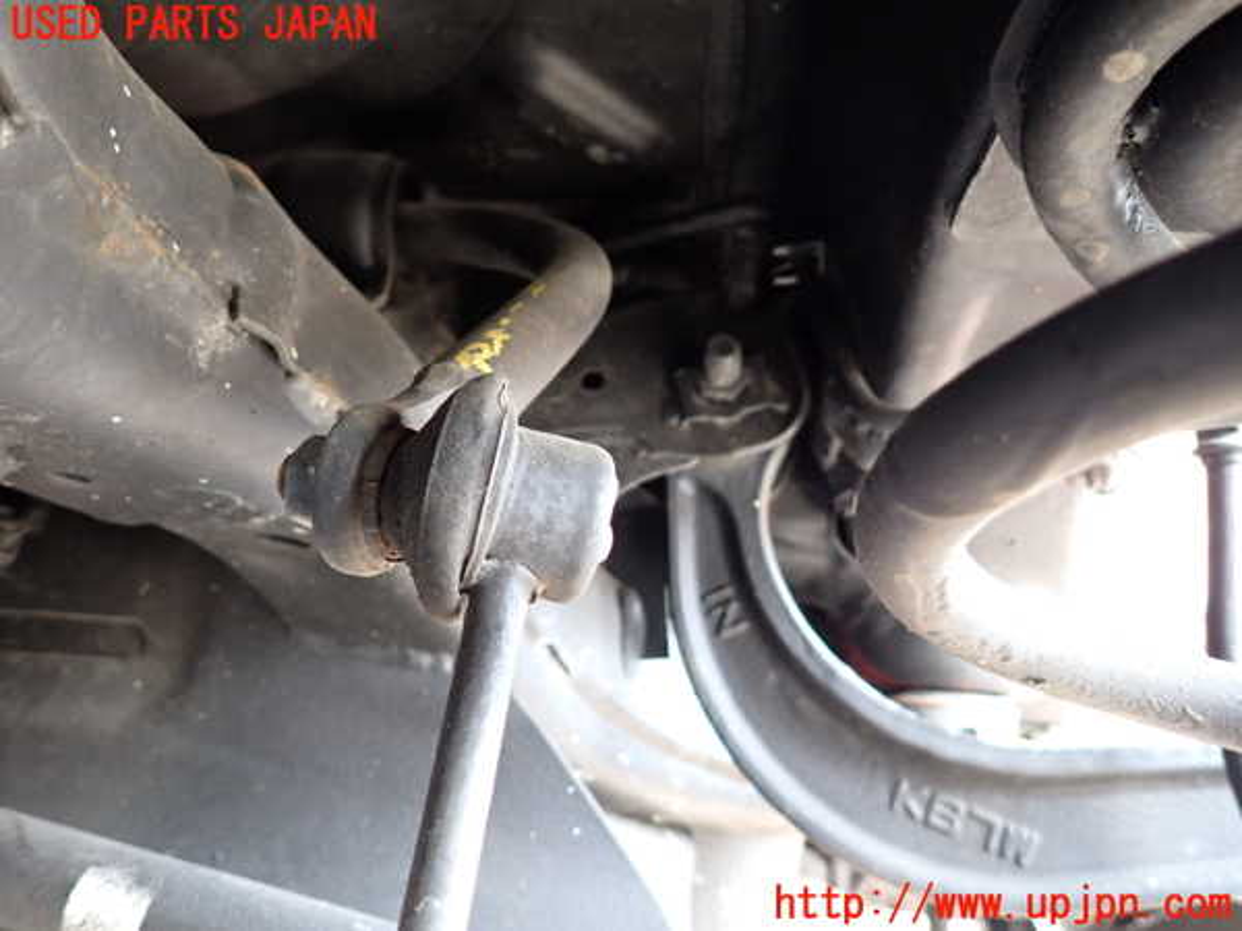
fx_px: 897
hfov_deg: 69.4
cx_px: 621
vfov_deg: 54.9
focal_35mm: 25
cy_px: 466
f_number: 2
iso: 250
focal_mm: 4.5
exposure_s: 1/30
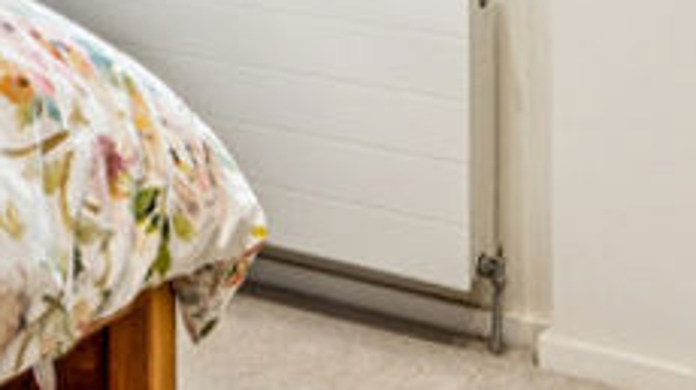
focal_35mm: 84
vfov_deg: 13.1
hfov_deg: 24.2
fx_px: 1549
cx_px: -5
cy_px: -299
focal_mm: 16
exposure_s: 1/15
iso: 400
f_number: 11
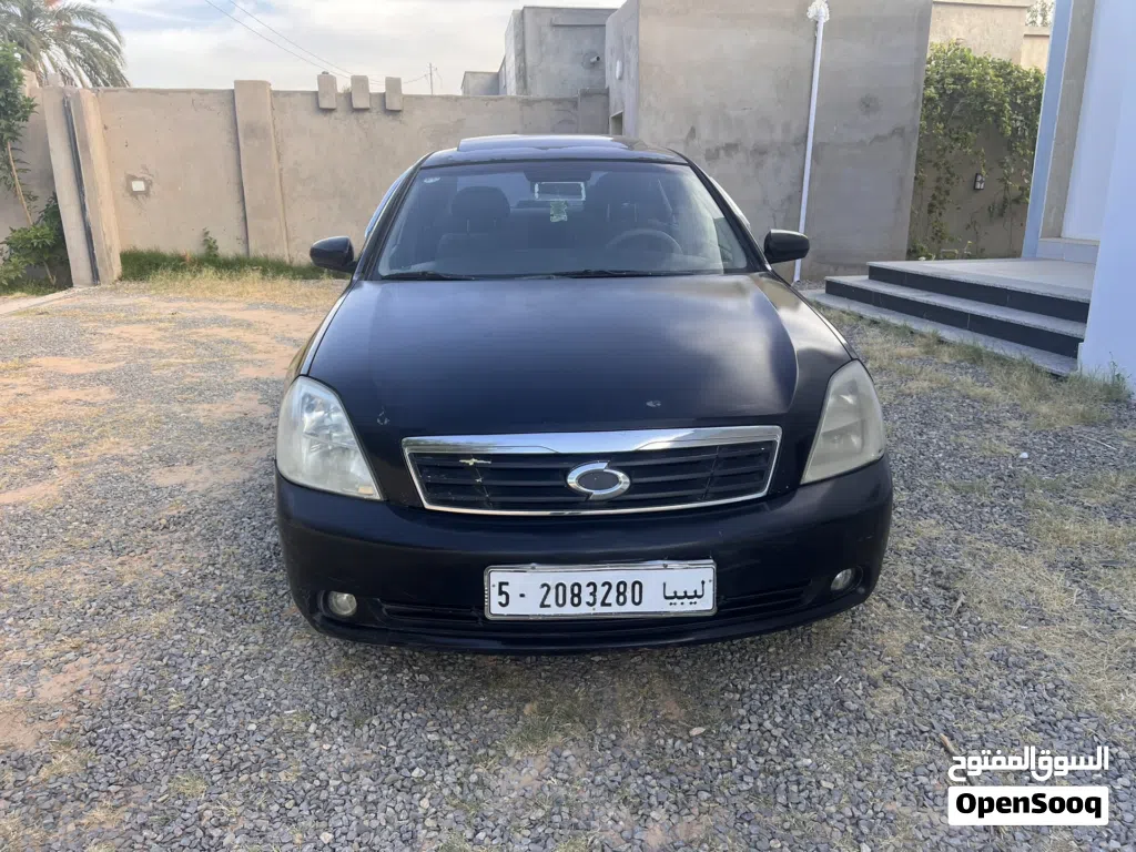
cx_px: 568
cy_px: 426
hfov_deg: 67.3
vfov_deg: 53.1
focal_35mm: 26
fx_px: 853
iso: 50
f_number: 1.5
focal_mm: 5.7
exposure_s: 1/355
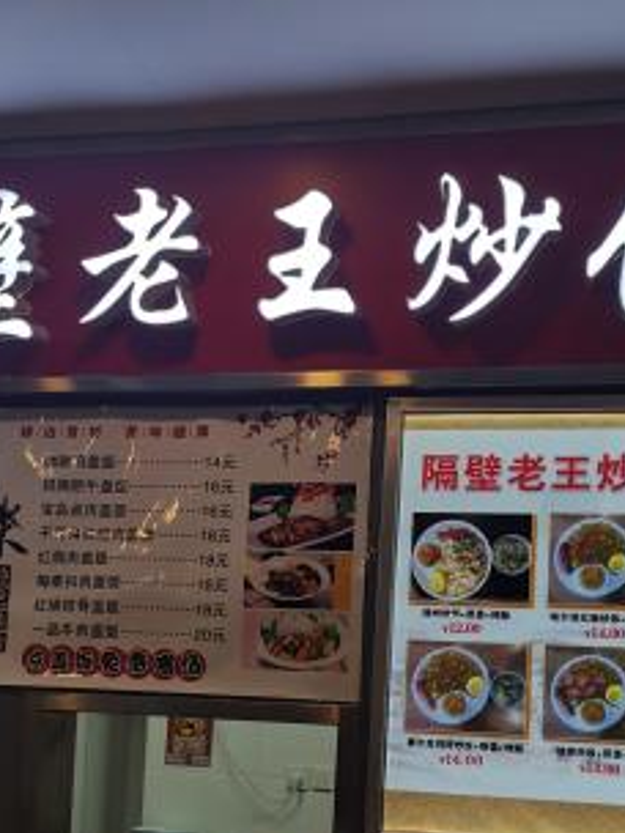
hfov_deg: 27.5
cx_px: 252
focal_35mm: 53
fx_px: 1276
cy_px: 640
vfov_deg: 35.3
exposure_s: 1/161
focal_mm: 4.75
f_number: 1.8
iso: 50
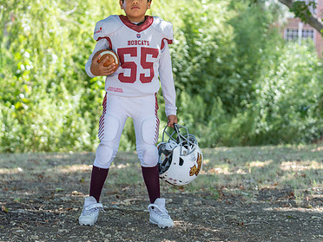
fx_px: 1017
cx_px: 130
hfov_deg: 18.0
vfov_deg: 13.6
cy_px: 102
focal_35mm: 109
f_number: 2.8
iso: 160
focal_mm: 70
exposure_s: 1/320
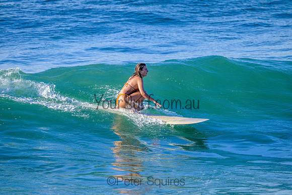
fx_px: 4543
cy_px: 98
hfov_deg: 3.7
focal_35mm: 560
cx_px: 146
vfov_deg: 2.5
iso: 1250
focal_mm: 560
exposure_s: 1/2000
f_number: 11
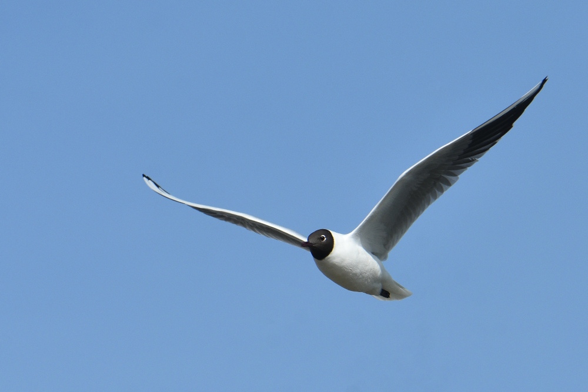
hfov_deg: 4.6
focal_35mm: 450
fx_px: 7351
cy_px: 196
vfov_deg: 3.1
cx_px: 294
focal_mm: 300
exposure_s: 1/1250
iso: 250
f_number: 8
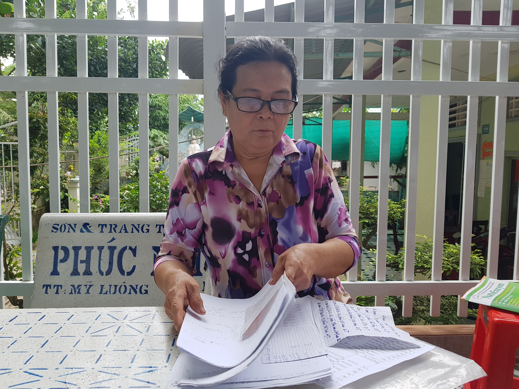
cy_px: 194
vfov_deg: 53.1
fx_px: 390
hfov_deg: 67.3
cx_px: 260
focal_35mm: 26
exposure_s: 1/399
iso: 50
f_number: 1.7
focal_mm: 4.2
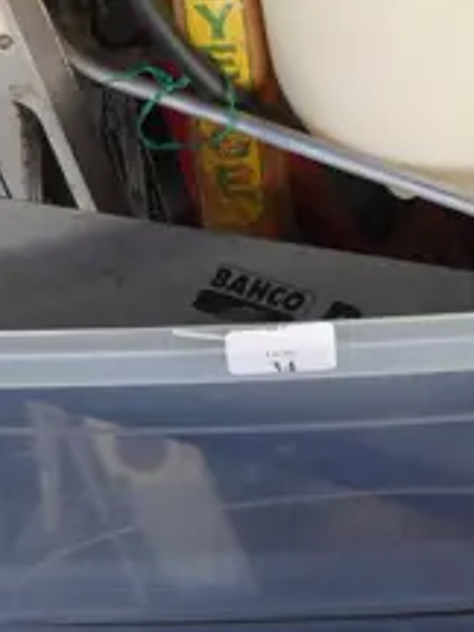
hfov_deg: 10.3
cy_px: -693
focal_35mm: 142
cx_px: 594
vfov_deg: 12.1
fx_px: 2593
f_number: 5.6
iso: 200
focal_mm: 15
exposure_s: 1/200
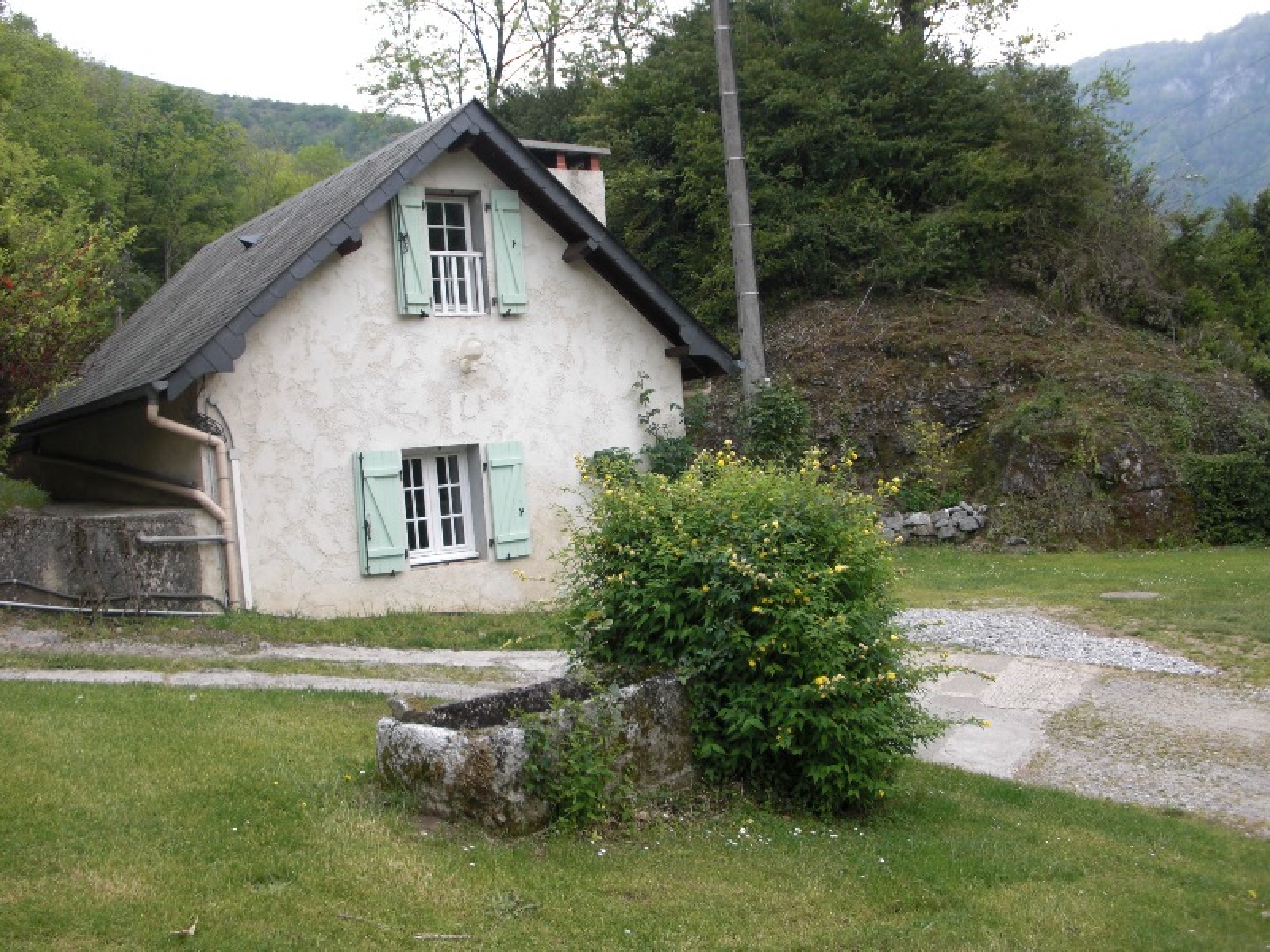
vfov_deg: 39.7
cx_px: 635
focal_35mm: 36
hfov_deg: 51.4
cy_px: 476
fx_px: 1321
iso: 50
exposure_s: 1/320
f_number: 2.8
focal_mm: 6.3
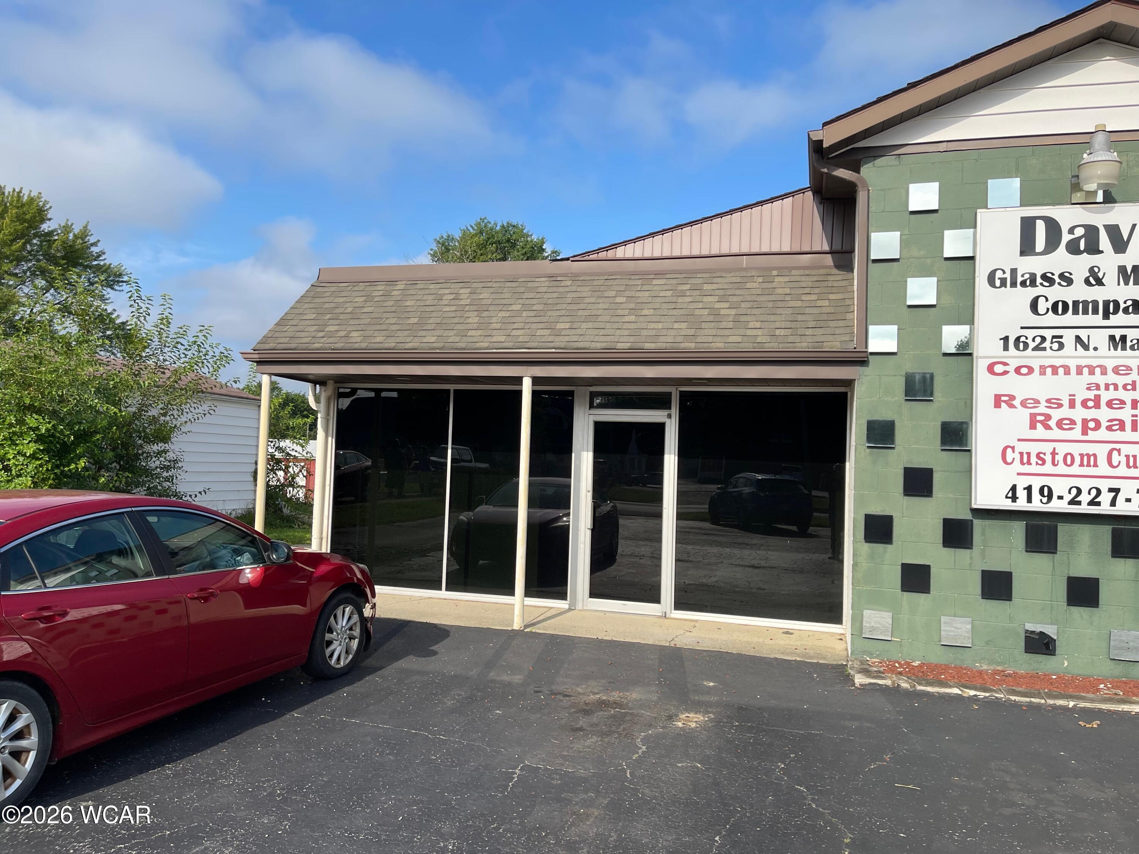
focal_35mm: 25
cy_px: 427
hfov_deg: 69.4
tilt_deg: +2.2
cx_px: 570
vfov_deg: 54.9
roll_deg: -1.8
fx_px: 823
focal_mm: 5.1
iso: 32
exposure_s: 1/3559
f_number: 1.6
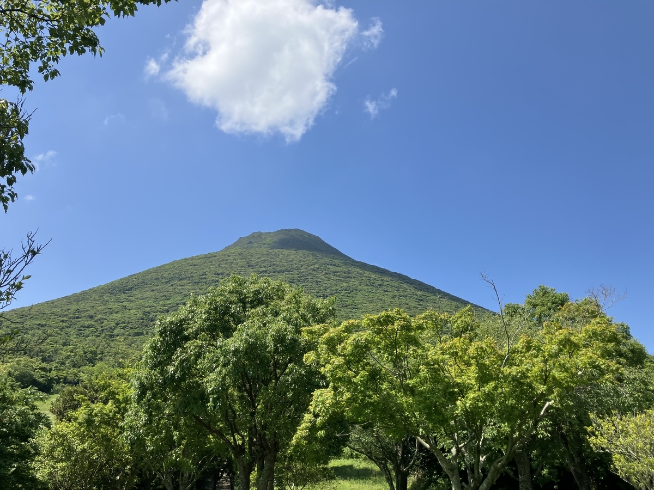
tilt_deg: +23.8
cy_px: 245
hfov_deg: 63.4
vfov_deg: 49.7
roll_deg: +1.1
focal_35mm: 28
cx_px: 327
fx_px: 529
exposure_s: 1/2114
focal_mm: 3.99
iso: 32
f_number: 1.8
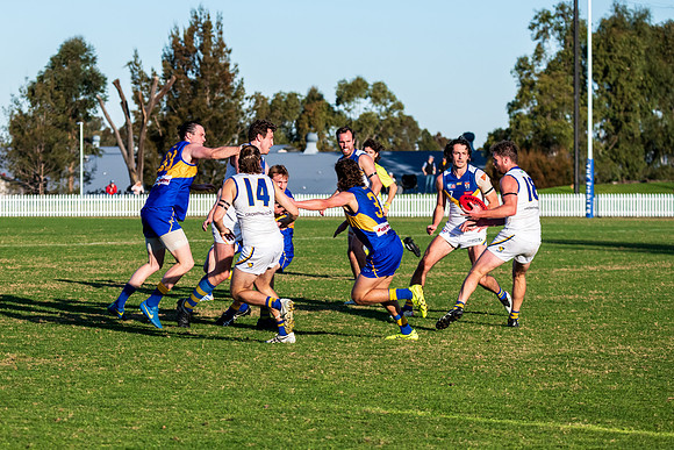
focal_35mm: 180
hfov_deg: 11.4
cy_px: 181
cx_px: 271
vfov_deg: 7.7
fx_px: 3363
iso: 800
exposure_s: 1/2000
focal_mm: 150
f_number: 8
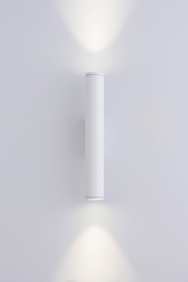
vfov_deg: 20.4
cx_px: 94
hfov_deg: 13.7
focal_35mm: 100
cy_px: 141
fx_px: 782
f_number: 18
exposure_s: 1/5
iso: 200
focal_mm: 100
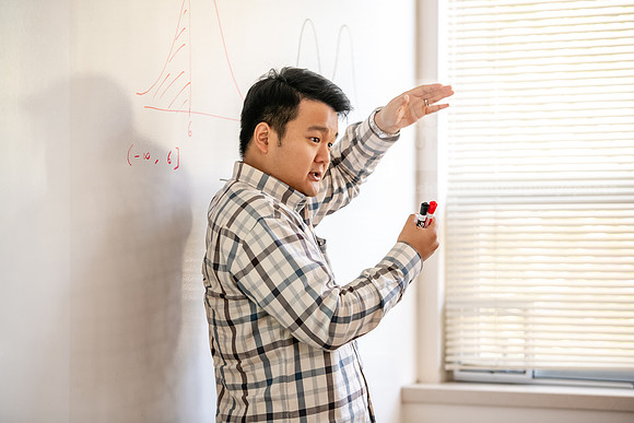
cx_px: 317
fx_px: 2114
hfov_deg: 17.1
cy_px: 212
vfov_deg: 11.4
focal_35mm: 120
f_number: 3.2
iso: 2000
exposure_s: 1/200
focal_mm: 120
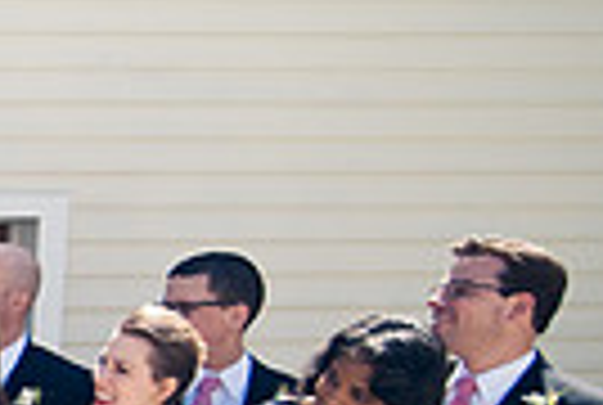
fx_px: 1158
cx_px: -652
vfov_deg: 18.5
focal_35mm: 69
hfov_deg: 17.9
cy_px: 526
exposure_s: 1/1600
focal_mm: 16
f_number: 2.8
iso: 200
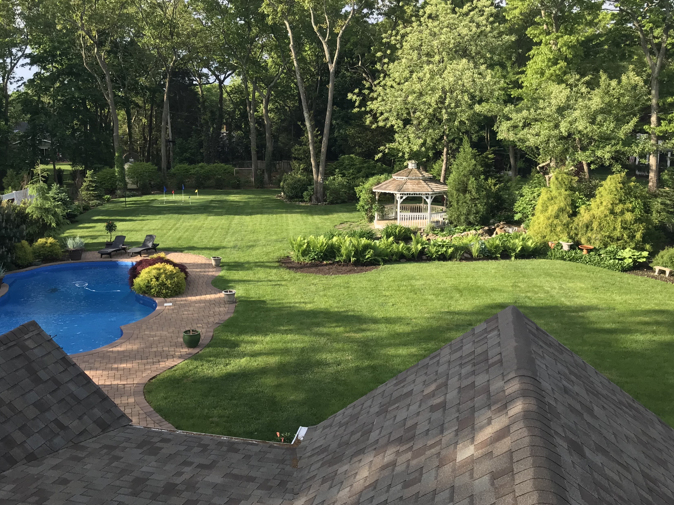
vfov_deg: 41.7
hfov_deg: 53.6
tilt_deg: -6.9
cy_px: 223
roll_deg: +0.3
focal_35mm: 34
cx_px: 274
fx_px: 662
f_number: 1.8
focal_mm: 3.99
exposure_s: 1/544
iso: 20
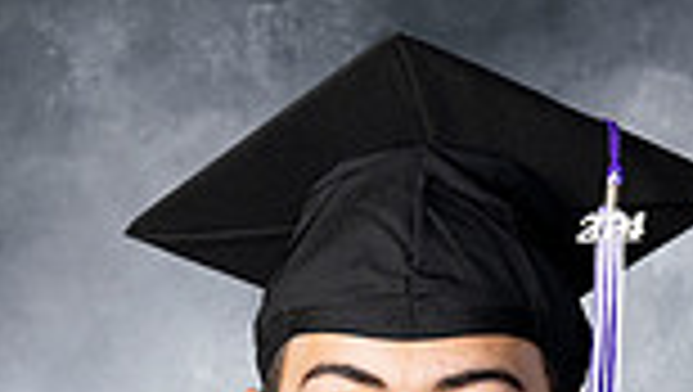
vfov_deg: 5.3
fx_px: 4102
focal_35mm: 223
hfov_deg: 9.7
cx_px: 418
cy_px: 852
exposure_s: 1/160
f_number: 9
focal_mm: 73
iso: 250
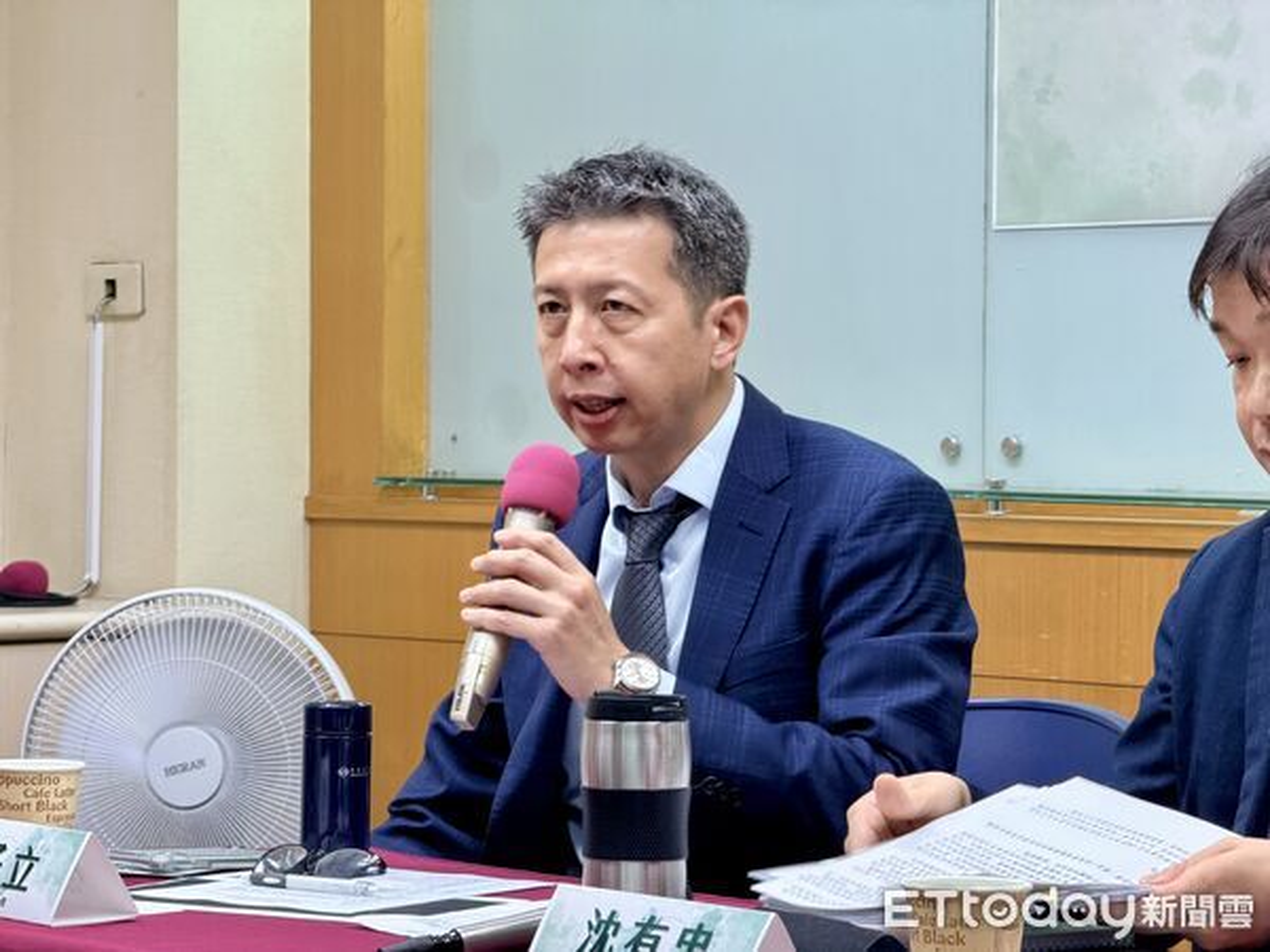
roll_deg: -0.3
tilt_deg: -2.4
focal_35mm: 100
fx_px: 3669
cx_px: 635
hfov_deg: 19.6
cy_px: 476
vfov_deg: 14.8
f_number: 2.8
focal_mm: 16.89
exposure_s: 1/60
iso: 250
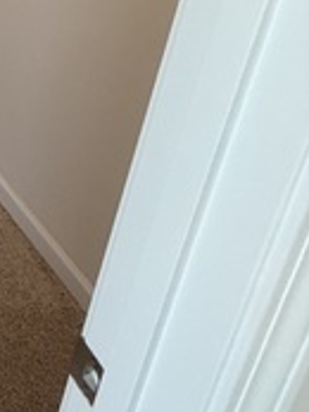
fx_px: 642
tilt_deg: -18.2
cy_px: -85
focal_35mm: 54
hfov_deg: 18.9
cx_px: -283
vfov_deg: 30.2
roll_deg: -2.5
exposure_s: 1/60
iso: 200
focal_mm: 2.22
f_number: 2.2
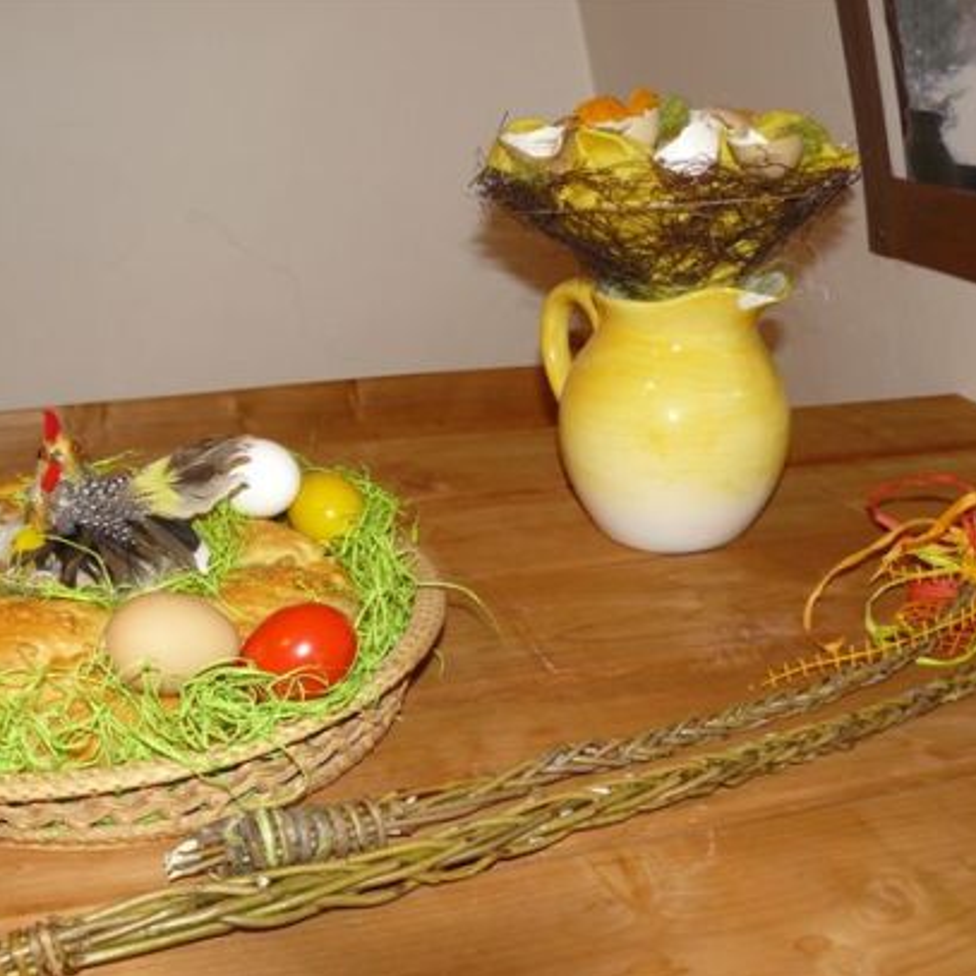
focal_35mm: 43
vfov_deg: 39.2
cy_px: 488
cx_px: 388
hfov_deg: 39.0
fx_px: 1372
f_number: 2.8
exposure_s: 1/30
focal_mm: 6
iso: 100
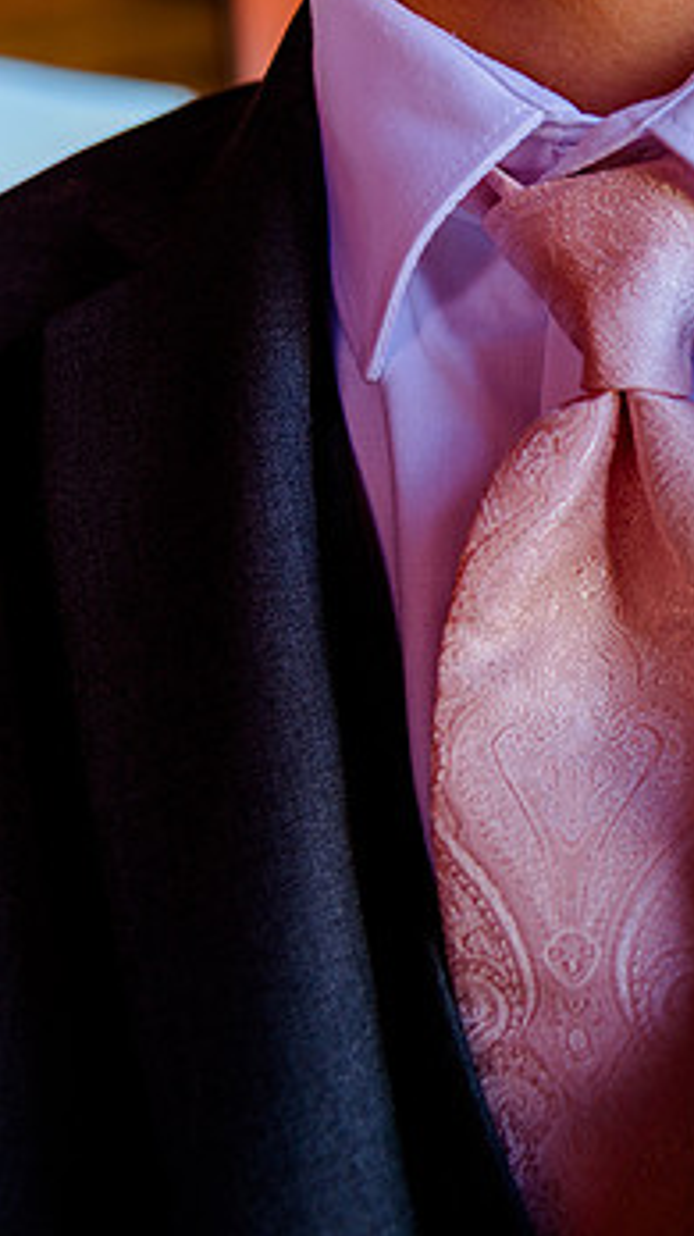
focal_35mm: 56
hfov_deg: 19.7
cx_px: 915
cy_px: 616
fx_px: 1833
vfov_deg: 37.2
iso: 400
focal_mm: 32
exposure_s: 1/125
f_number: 4
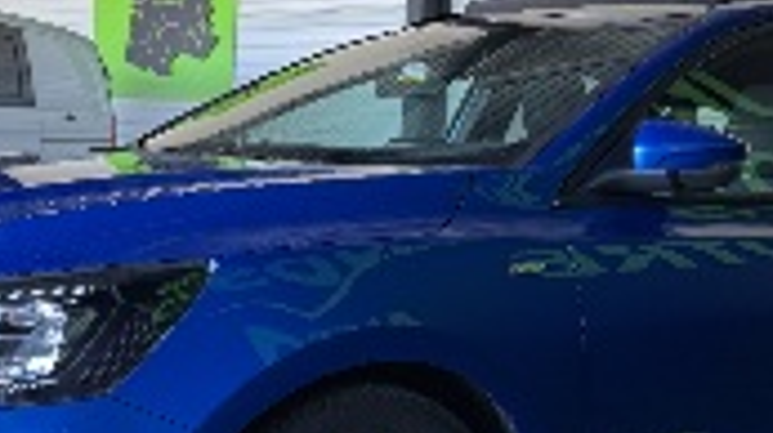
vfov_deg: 19.1
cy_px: 192
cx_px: 393
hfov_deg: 33.3
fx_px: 1290
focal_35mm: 63
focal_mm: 6.76
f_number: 1.78
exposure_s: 1/121
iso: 80
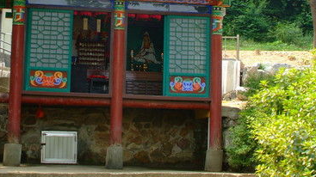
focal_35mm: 94
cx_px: 120
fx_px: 787
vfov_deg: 12.8
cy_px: 36
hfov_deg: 22.6
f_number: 4.8
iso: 100
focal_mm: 31
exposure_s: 1/90
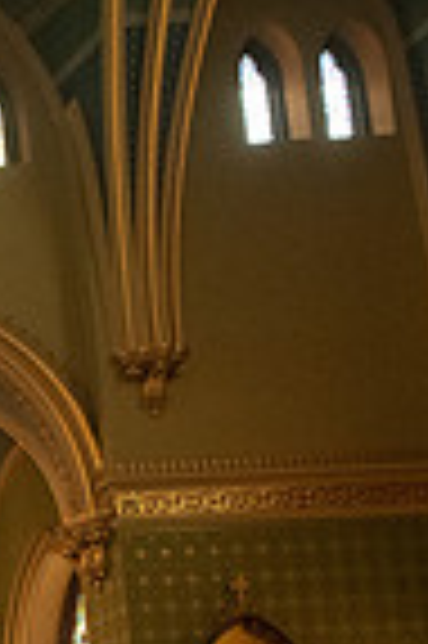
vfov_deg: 22.9
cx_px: -779
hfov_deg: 11.5
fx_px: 1448
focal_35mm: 81
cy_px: 781
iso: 6400
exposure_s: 1/160
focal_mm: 20
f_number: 3.5
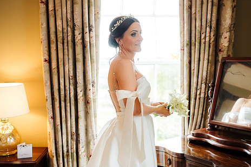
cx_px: 135
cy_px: 85
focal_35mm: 47
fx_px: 328
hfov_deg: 41.9
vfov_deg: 28.6
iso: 800
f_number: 2.2
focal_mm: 35
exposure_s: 1/200
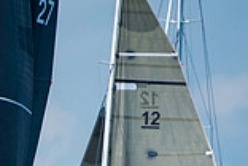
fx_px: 15898
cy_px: 291
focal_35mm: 2308
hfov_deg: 0.9
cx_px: -188
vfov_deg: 0.6
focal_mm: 400
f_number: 5
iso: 400
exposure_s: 1/2000
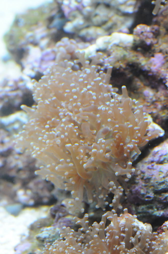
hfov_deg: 8.7
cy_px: 127
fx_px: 1105
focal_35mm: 158
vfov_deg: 13.1
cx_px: 84
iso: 3200
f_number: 7.1
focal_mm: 105
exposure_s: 1/200
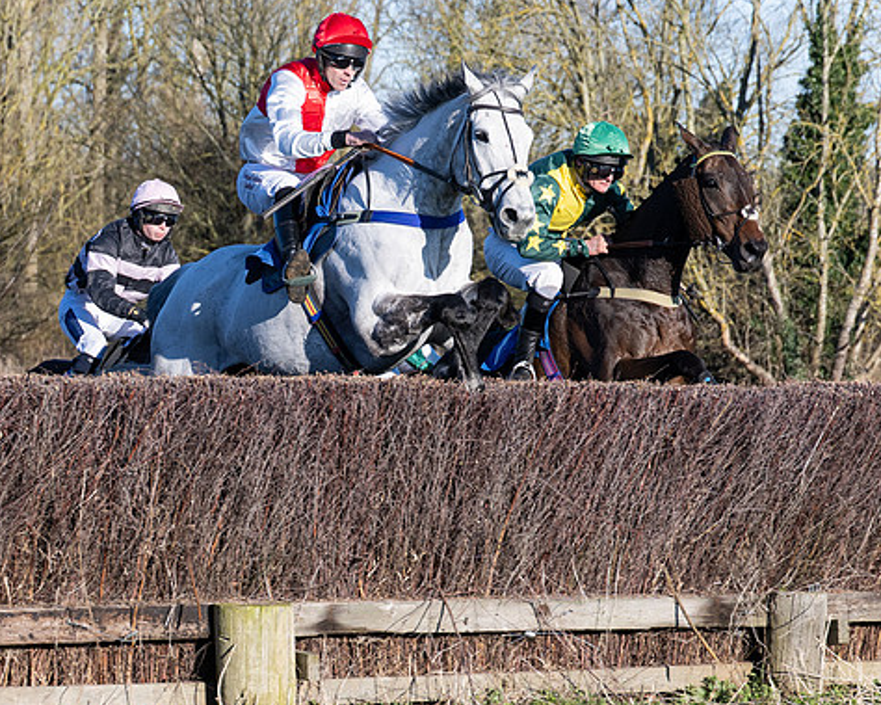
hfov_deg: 11.5
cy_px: 445
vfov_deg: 9.2
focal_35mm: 168
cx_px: 514
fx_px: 4380
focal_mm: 70
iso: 200
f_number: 4
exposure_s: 1/1600
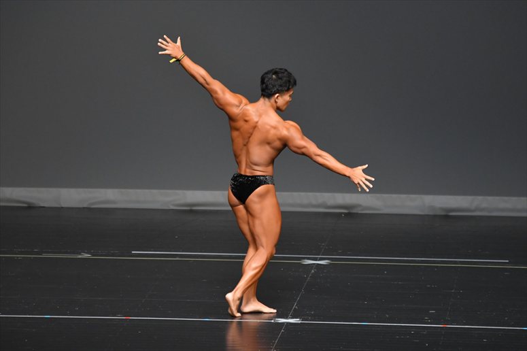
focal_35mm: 315
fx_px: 4609
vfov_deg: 4.4
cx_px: 264
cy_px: 176
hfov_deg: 6.5
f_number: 5.6
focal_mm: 210
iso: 2500
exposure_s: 1/400
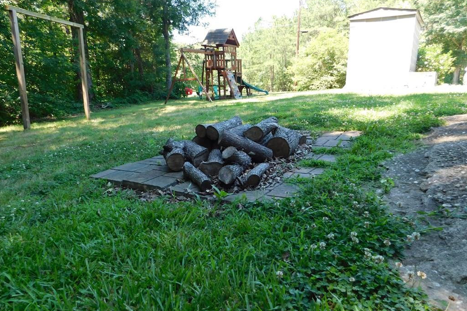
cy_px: 147
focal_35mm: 24
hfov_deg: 73.8
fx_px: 311
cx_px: 233
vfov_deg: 53.1
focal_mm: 4
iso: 125
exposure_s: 1/125
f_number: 3
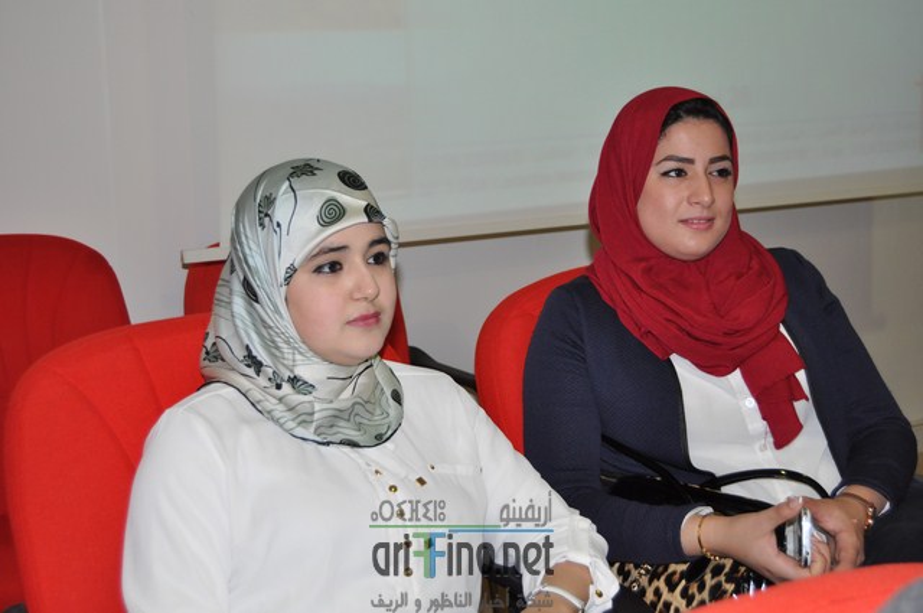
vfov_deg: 28.0
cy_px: 306
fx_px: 1229
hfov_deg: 41.2
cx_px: 462
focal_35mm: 48
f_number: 4.5
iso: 800
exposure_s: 1/60
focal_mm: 32
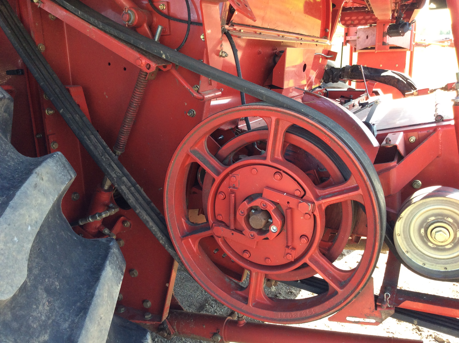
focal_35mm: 32
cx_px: 230
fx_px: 424
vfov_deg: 44.1
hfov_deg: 56.9
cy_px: 172
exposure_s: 1/120
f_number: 2.4
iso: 50
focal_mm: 3.3
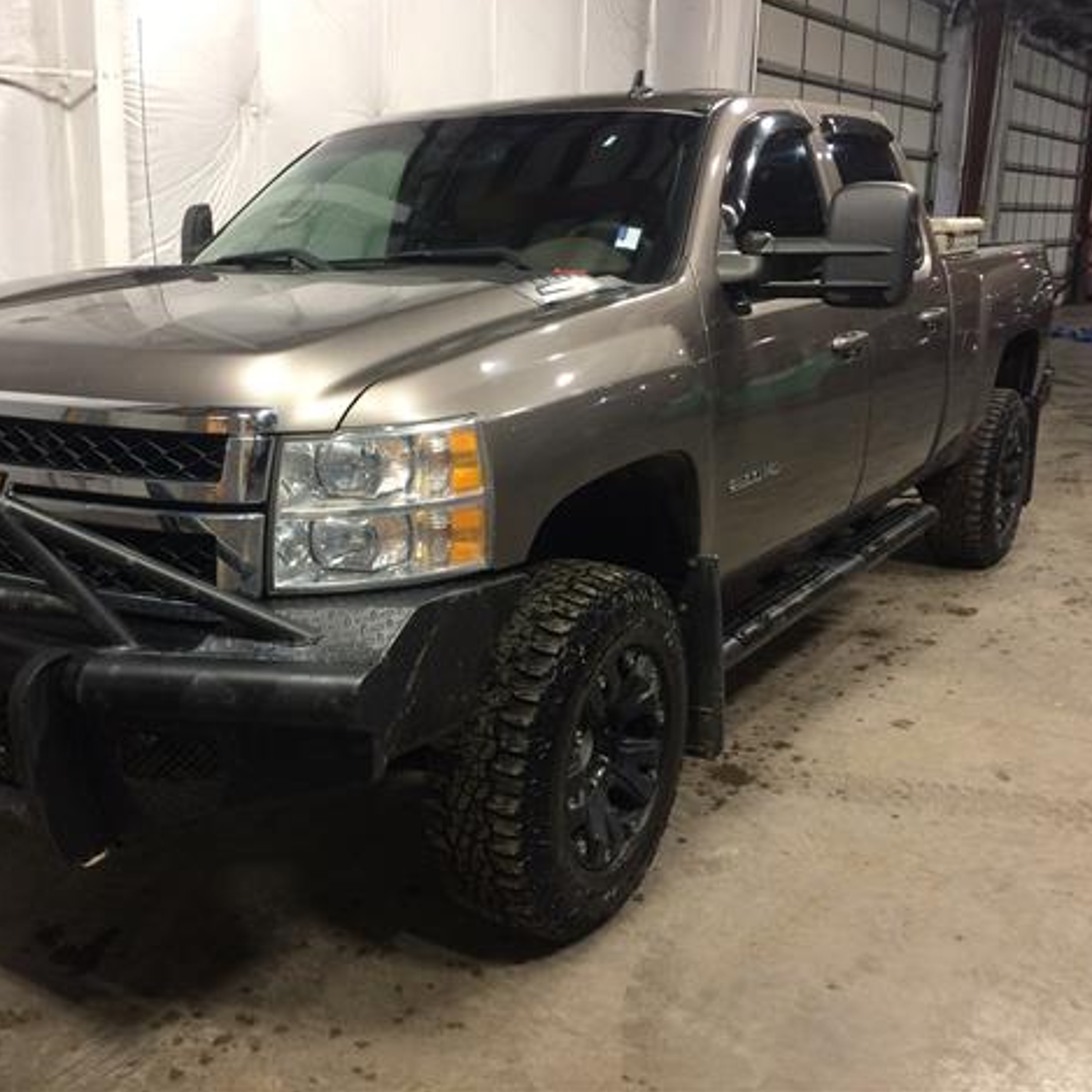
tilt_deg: -15.1
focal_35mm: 35
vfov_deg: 47.2
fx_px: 1249
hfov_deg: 46.8
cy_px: 536
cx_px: 403
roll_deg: +1.3
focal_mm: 4.15
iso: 100
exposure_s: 1/30
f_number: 2.2
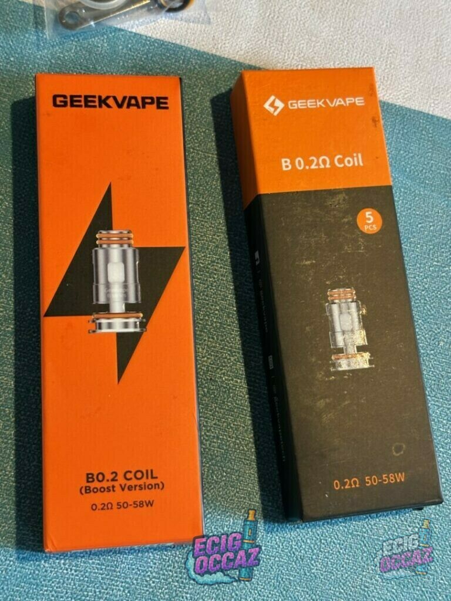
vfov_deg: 36.8
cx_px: 226
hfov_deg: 28.0
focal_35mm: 52
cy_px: 300
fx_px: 903
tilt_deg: -74.6
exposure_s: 1/40
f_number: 1.6
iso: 200
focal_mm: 5.96
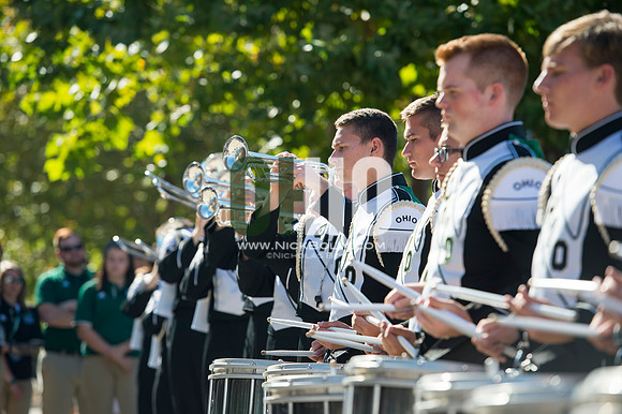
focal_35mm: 165
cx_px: 311
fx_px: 2849
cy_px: 207
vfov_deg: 8.3
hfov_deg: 12.5
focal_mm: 165
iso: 200
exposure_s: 1/1000
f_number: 4.5
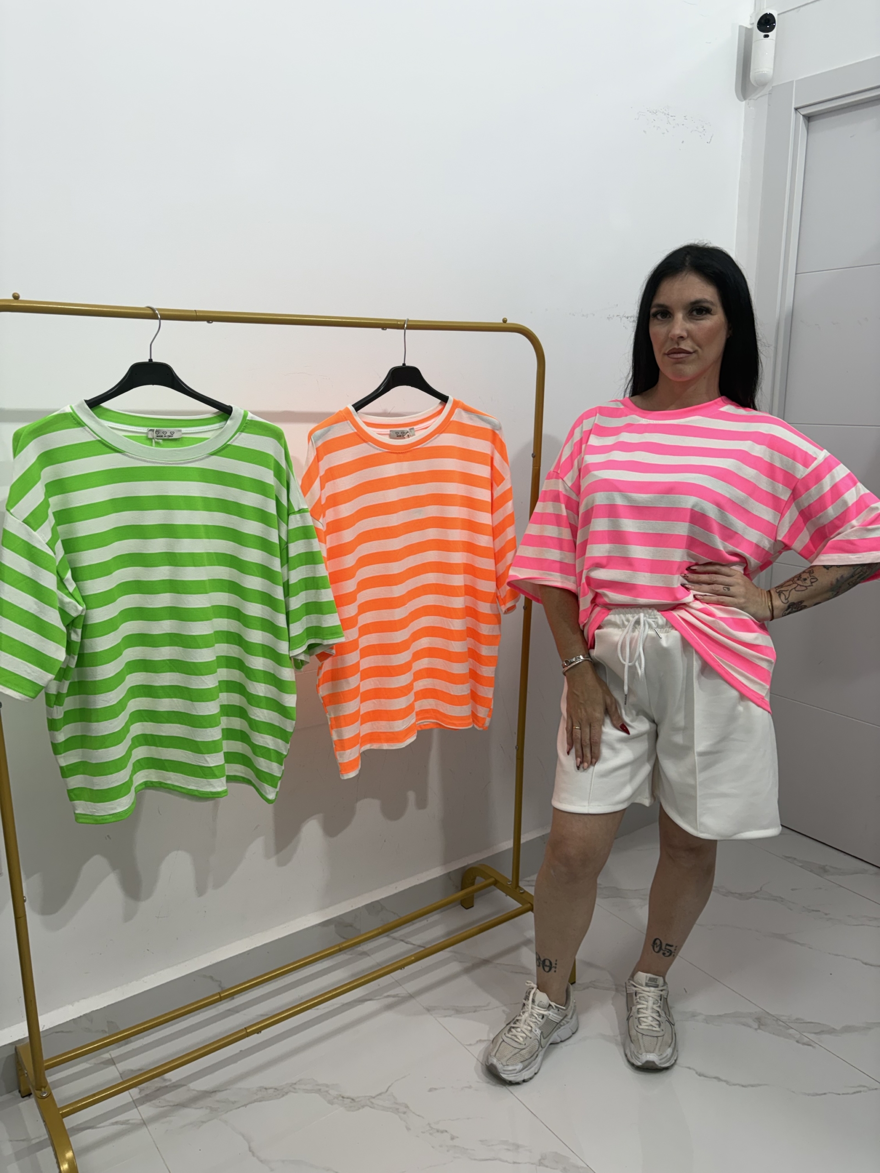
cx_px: 440
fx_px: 881
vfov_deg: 67.3
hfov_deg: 53.1
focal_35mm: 26
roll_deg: +0.2
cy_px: 586
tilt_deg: -12.4
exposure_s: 1/100
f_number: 1.6
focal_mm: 5.96
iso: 40
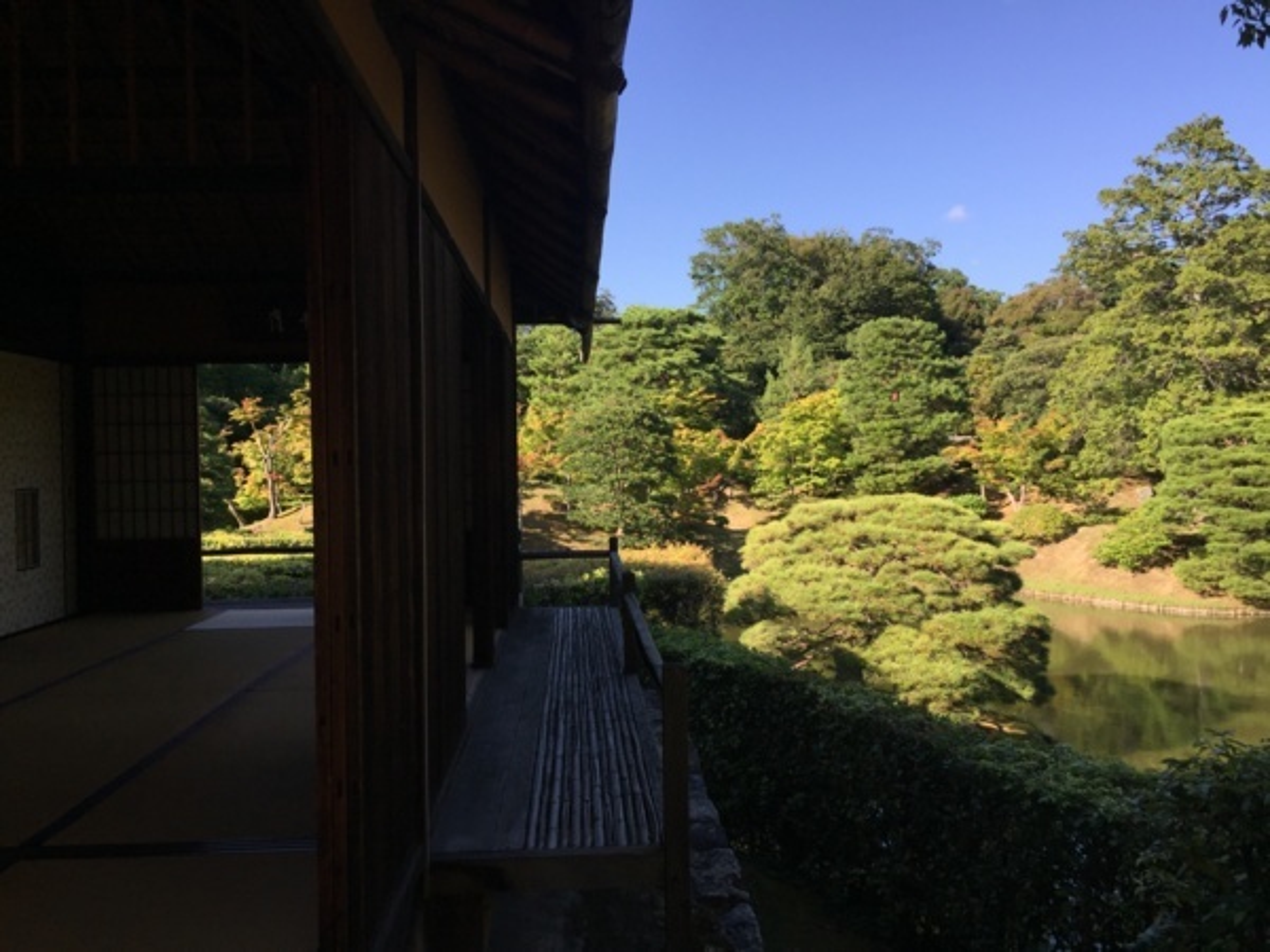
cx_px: 635
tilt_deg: -2.6
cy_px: 476
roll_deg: +0.8
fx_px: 1064
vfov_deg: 48.2
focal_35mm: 29
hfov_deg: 61.7
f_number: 2.2
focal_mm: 4.15
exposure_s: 1/1014
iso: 32
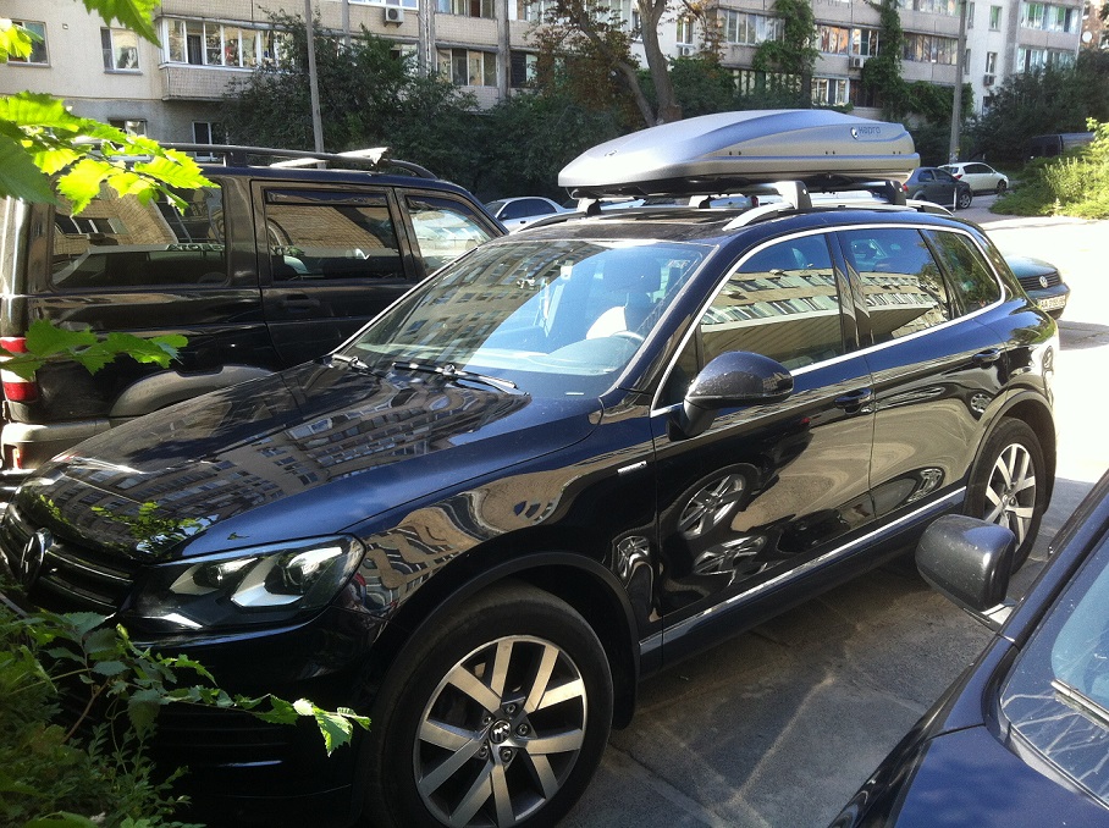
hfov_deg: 52.7
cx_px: 554
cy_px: 414
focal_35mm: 35
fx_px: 1120
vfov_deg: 40.6
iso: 80
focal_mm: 3.85
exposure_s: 1/160
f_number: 2.8
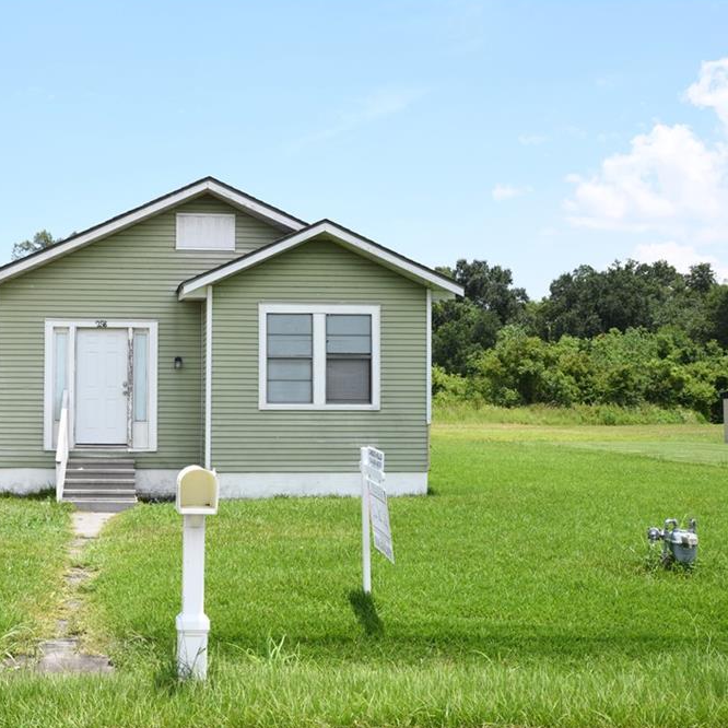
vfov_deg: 36.1
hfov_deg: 35.3
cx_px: 186
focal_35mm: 47
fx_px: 1118
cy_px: 363
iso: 320
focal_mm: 36
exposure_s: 1/250
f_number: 11
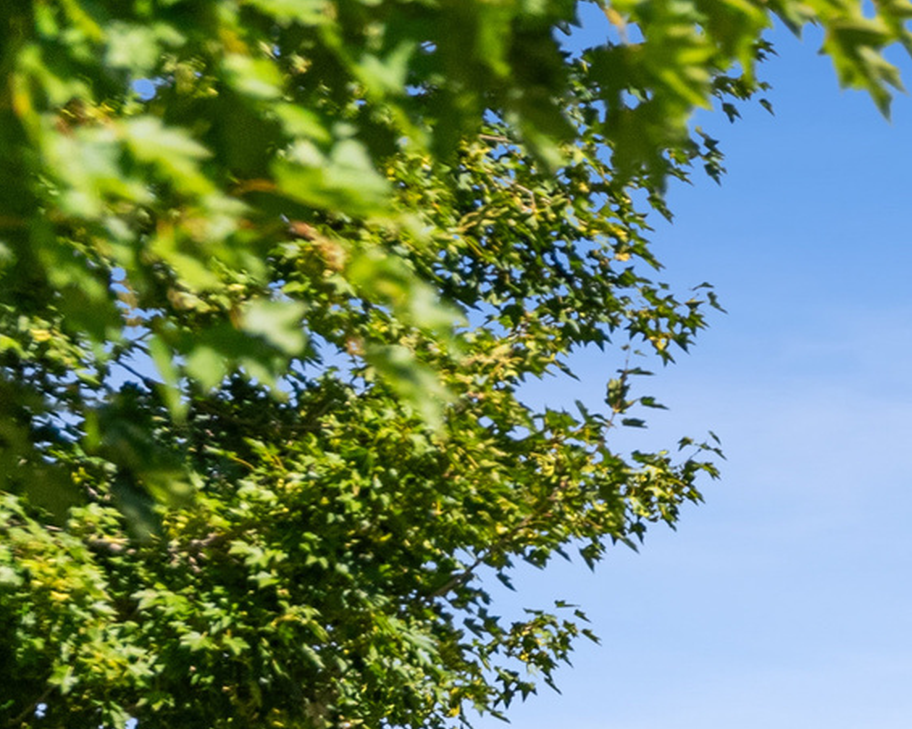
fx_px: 3906
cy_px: 1061
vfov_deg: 10.3
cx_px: 1648
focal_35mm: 145
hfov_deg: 12.2
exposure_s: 1/8000
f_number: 2.8
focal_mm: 42.5
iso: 640
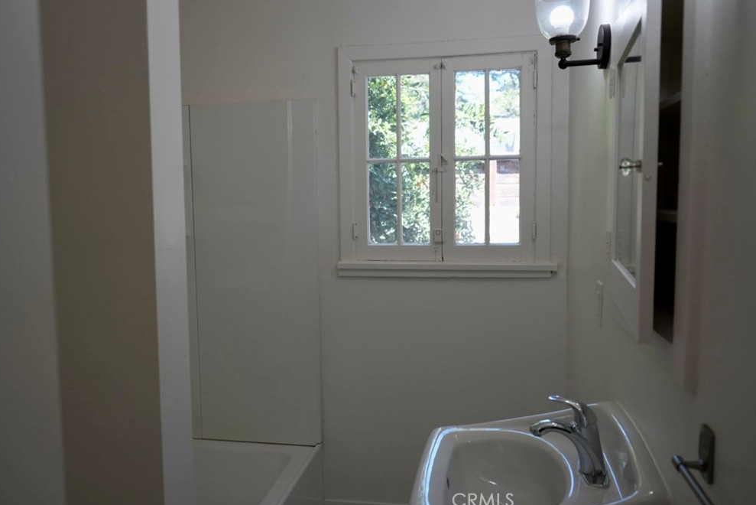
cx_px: 368
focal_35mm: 29
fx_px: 609
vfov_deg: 45.0
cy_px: 249
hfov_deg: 63.6
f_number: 4
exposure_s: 1/160
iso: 320
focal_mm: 28
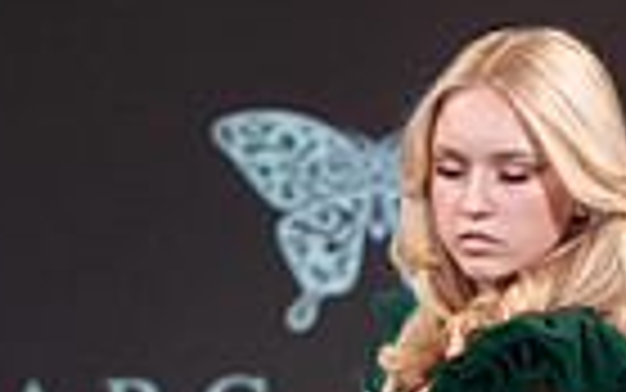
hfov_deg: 6.5
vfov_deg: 4.0
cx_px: 462
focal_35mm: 324
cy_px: 960
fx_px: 5530
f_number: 5.6
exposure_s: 1/400
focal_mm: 98
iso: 2000
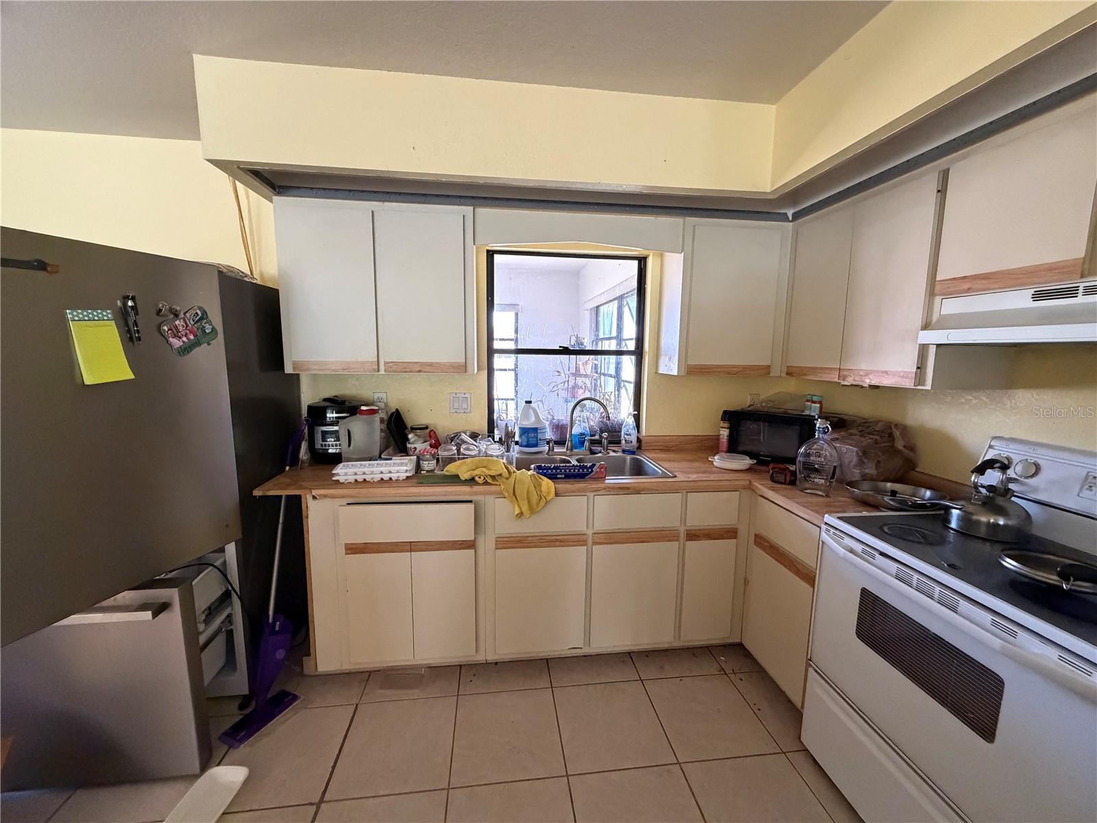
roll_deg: +0.7
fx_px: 444
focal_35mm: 14
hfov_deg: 102.1
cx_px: 548
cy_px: 412
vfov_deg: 85.7
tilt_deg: -6.3
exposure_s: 1/60
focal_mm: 2.22
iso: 800
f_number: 2.2
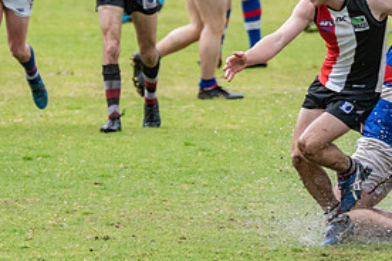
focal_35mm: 1245
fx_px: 13556
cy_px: 118
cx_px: 76
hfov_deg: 1.7
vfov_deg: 1.1
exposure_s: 1/3200
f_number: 7.1
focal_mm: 380
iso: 1250
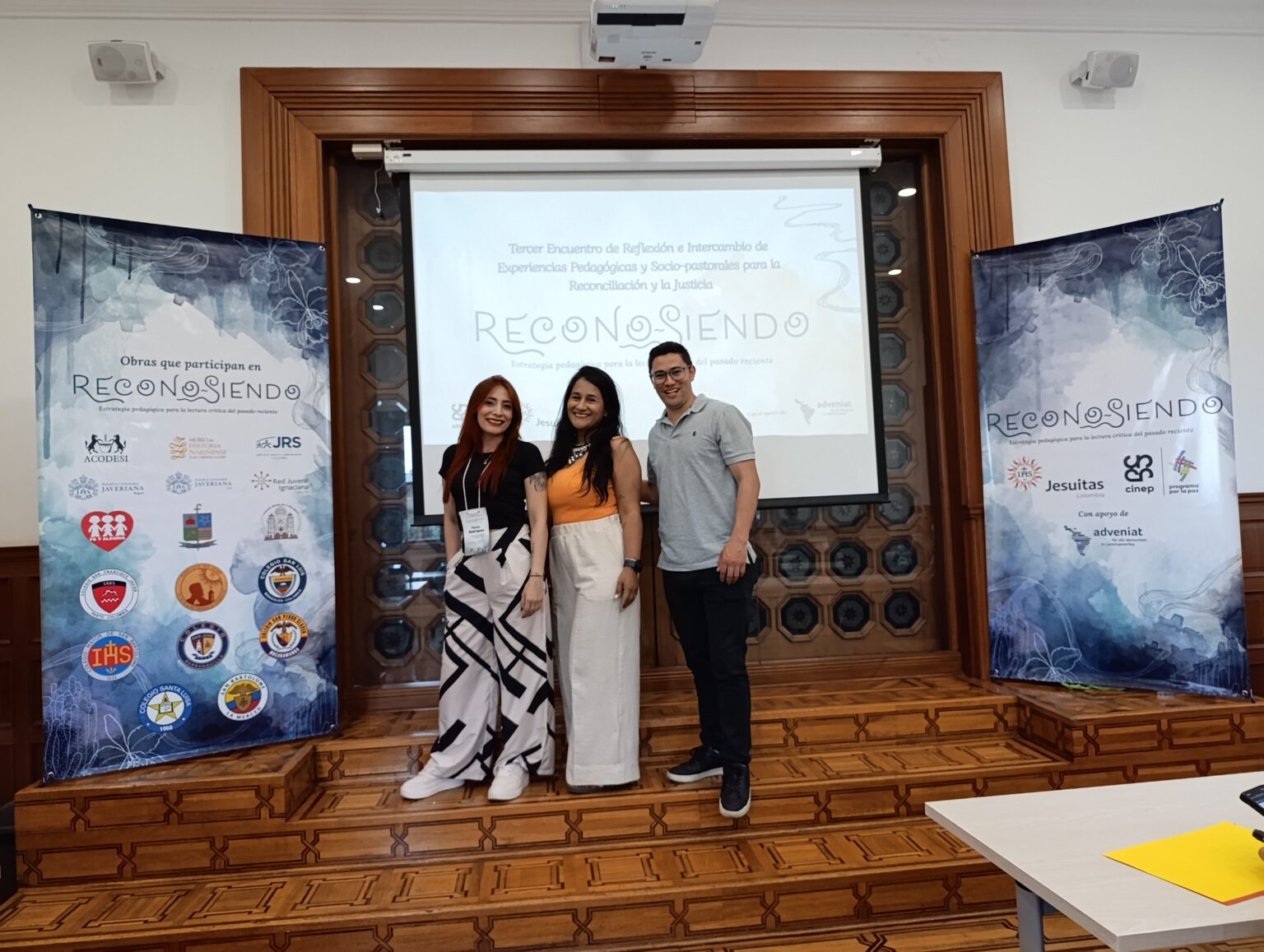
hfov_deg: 73.8
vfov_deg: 59.0
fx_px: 841
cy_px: 476
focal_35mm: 23
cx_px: 632
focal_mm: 6.11
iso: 1000
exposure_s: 1/120
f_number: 1.7
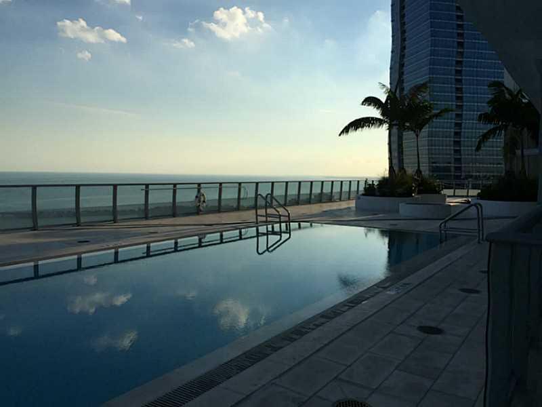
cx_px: 271
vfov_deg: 48.2
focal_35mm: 29
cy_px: 204
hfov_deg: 61.7
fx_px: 454
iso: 32
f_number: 2.2
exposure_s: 1/3049
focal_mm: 4.15
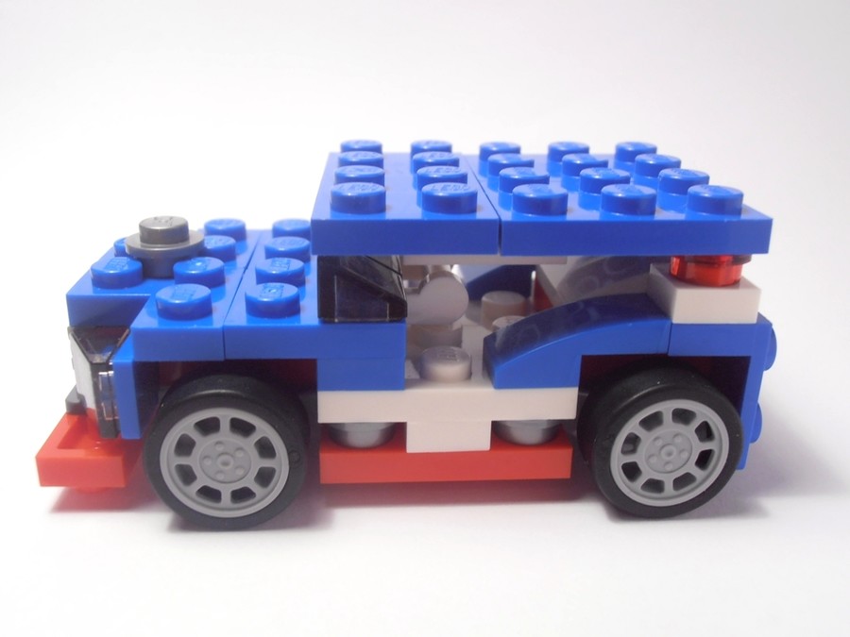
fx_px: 909
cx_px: 425
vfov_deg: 38.7
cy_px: 318
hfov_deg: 50.1
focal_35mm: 37
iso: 80
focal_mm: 6.61
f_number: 3.9
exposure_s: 1/40
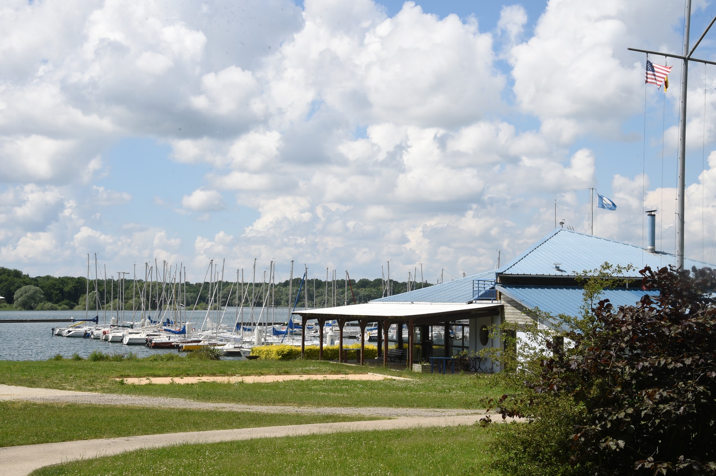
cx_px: 358
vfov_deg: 20.9
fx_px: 1292
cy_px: 238
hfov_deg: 31.0
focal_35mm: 65
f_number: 18
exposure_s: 1/60
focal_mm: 65
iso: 100
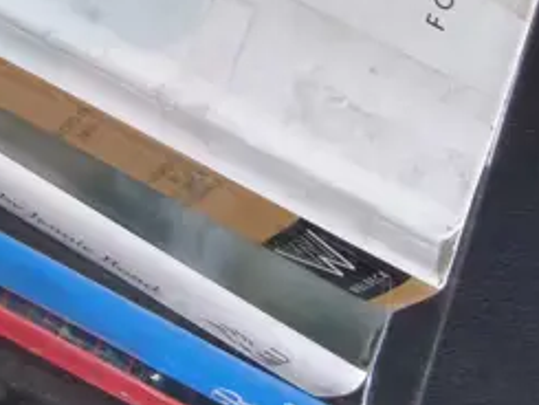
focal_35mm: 113
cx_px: -196
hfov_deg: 16.3
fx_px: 1760
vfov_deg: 11.8
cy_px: -383
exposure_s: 1/100
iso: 160
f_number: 2
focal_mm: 2.87
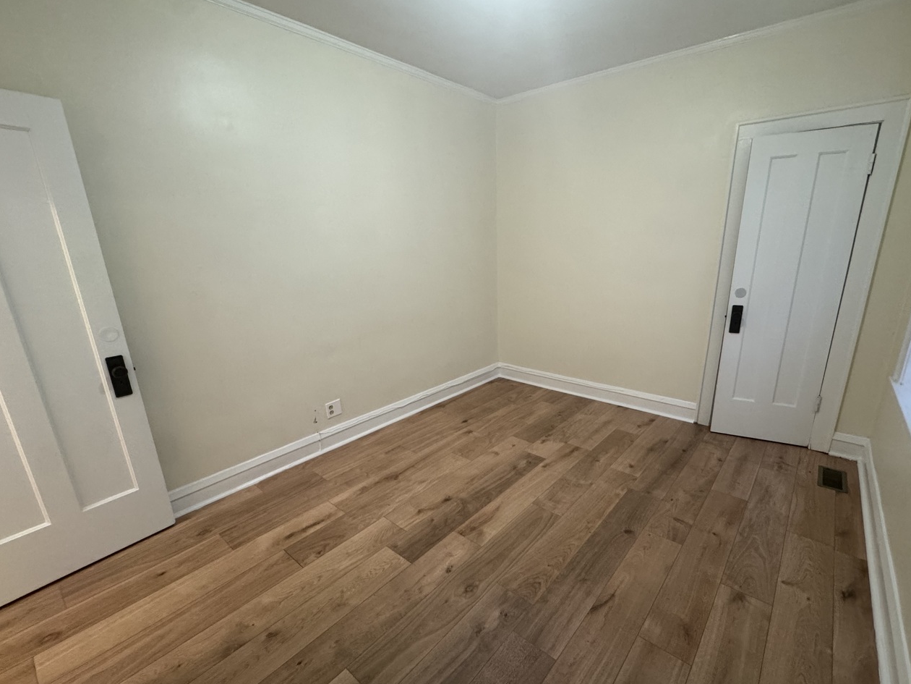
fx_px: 421
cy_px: 362
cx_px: 485
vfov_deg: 78.0
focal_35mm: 16
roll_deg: +0.7
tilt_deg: -17.3
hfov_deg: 94.4
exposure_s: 1/60
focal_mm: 2.22
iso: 400
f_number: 2.2
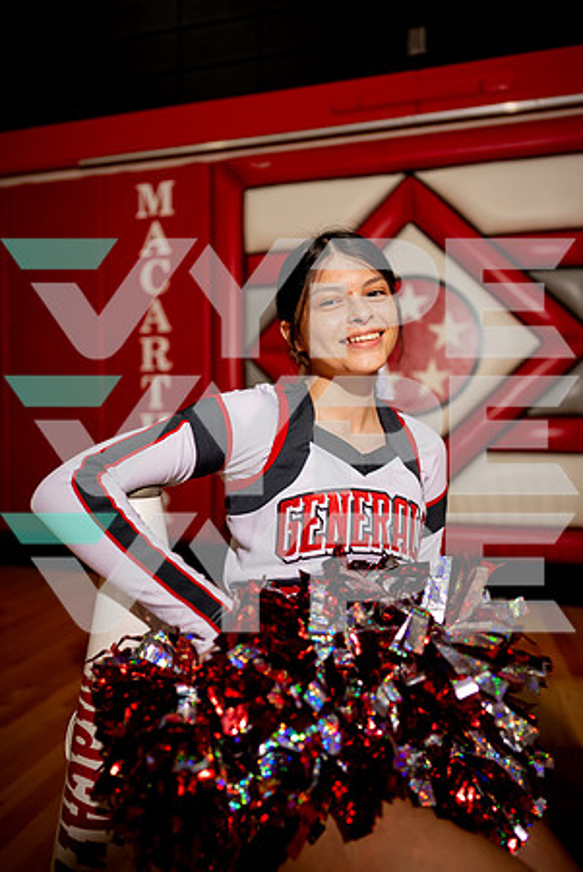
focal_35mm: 24
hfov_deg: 53.2
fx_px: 582
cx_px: 292
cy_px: 436
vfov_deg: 73.7
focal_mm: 24
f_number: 1.4
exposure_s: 1/500
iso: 100
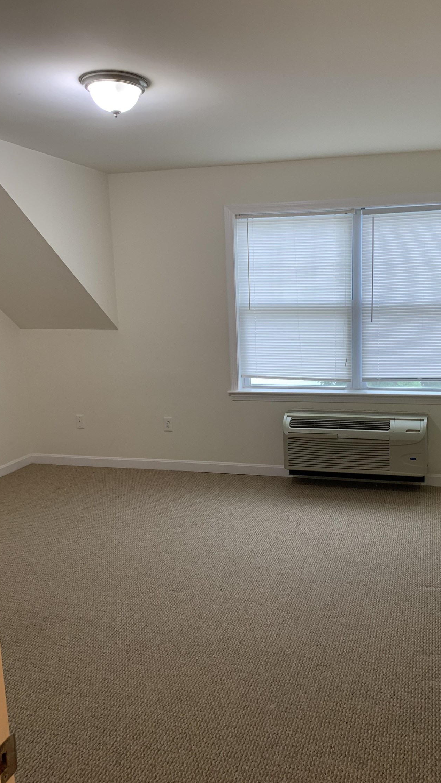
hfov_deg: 39.9
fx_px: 603
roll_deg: +0.8
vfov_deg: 66.1
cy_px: 389
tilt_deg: -4.6
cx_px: 274
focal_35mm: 29
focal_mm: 4.25
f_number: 1.8
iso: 100
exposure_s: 1/60
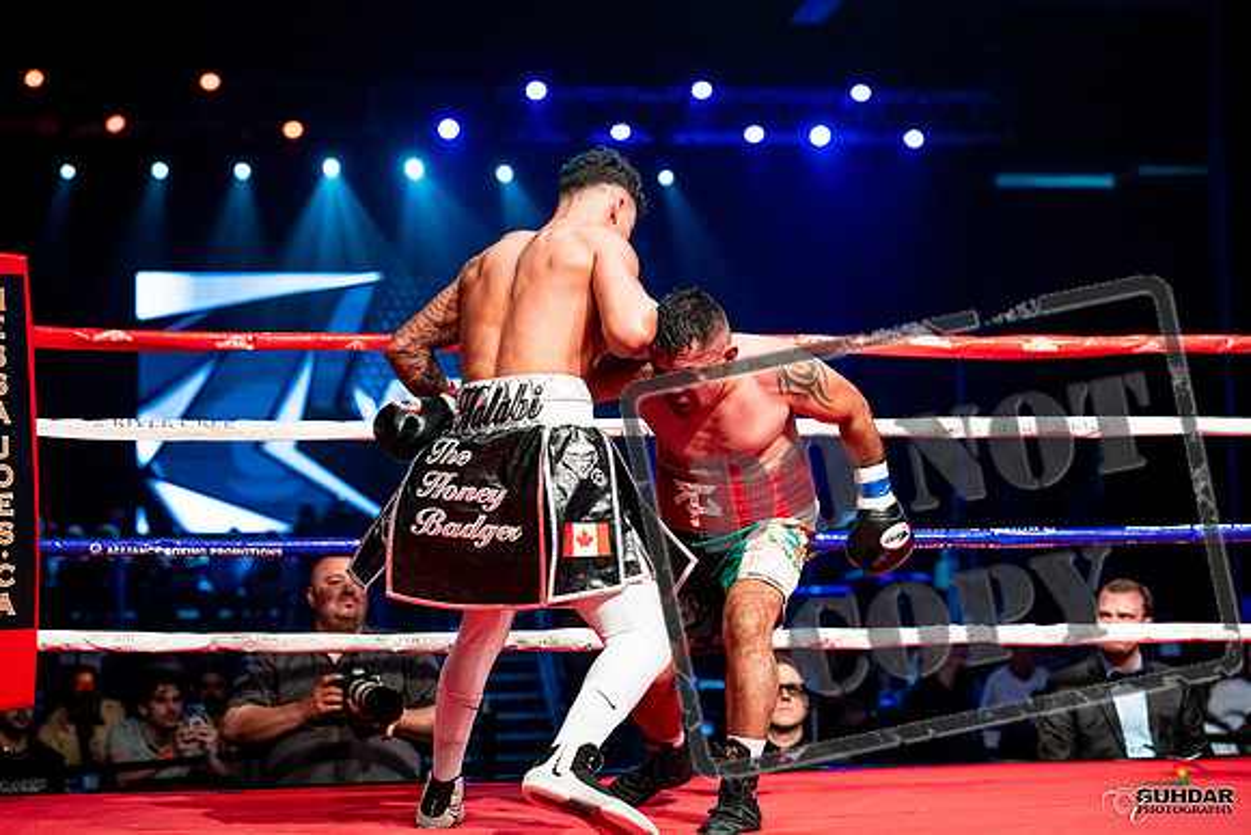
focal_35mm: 68
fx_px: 2363
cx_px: 626
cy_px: 418
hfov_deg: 29.6
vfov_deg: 20.0
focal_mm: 68
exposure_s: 1/1000
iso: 4000
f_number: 2.8
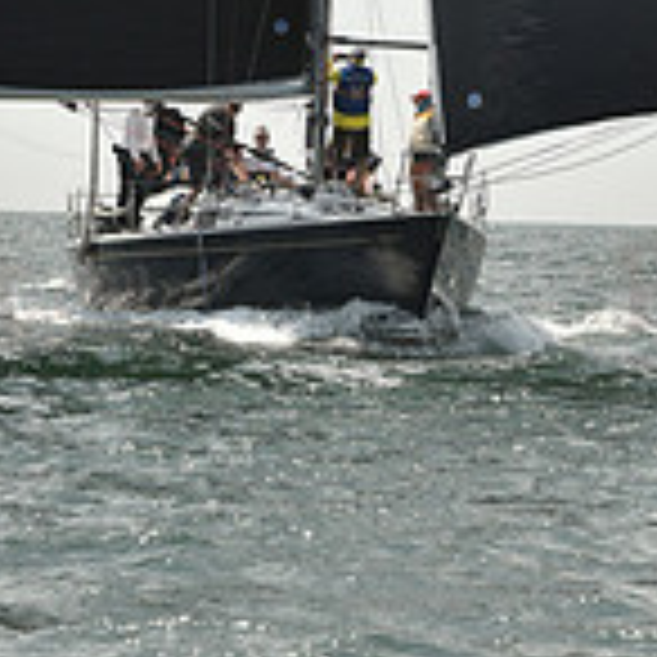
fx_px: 7108
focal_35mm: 331
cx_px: 385
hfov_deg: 5.3
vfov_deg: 5.2
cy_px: -410
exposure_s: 1/1600
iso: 400
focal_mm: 98
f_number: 9
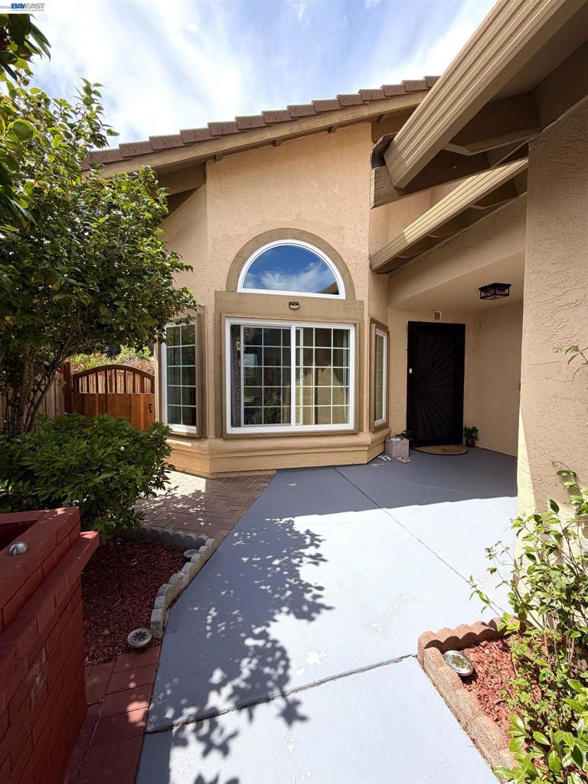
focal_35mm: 14
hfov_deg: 85.7
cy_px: 392
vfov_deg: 102.1
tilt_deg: -1.1
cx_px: 294
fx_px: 317
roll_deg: +0.5
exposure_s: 1/770
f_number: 2.2
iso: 40
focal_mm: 2.22
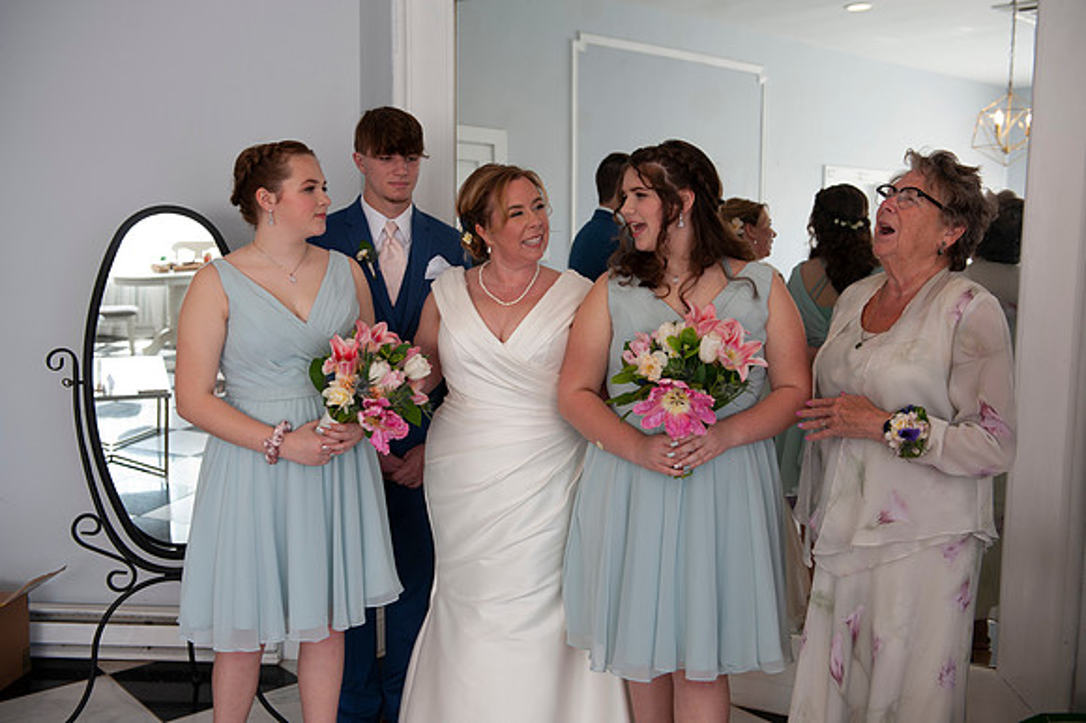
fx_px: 1146
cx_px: 543
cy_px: 362
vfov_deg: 35.0
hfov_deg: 50.7
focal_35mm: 38
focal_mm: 38
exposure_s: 1/60
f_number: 4
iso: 125
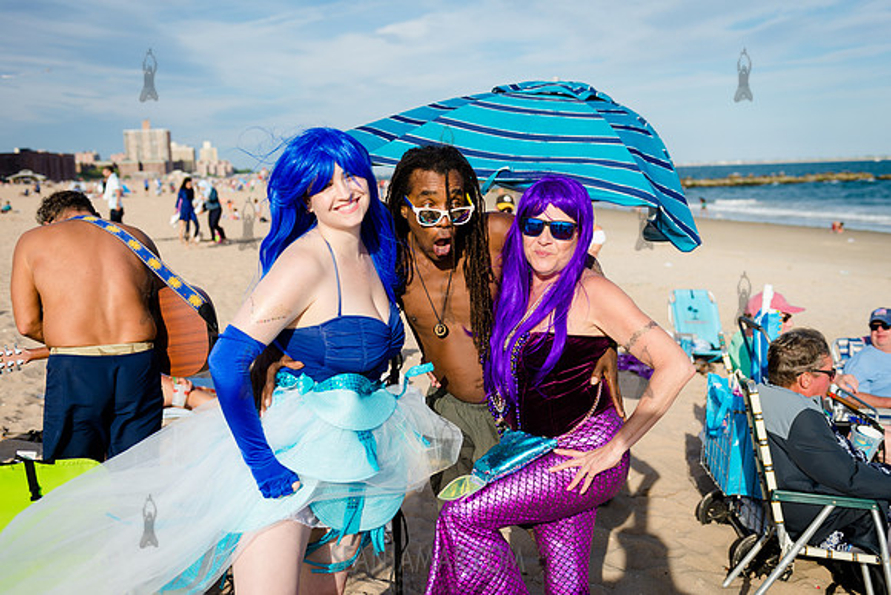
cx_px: 446
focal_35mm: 38
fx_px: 941
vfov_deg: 35.1
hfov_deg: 50.7
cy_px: 298
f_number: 3.5
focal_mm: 38
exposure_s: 1/1600
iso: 100
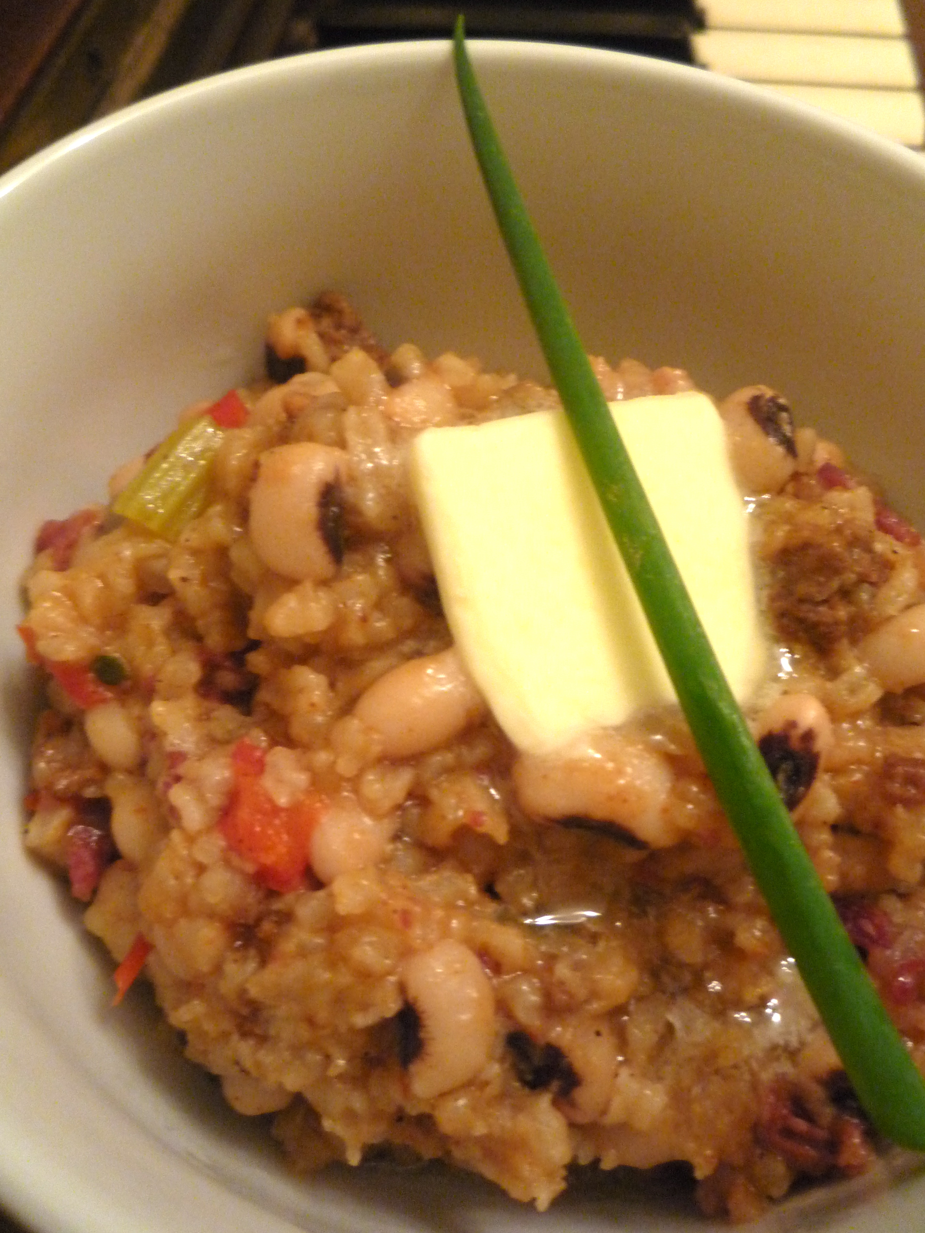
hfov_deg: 46.8
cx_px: 462
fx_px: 1069
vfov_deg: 60.0
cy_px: 616
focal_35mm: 30
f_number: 3.3
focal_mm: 5.2
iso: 400
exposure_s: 1/8
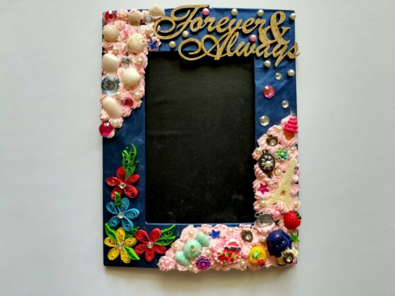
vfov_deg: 53.1
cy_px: 148
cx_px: 198
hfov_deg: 67.3
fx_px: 297
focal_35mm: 26
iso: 80
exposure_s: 1/30
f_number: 2.2
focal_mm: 3.83
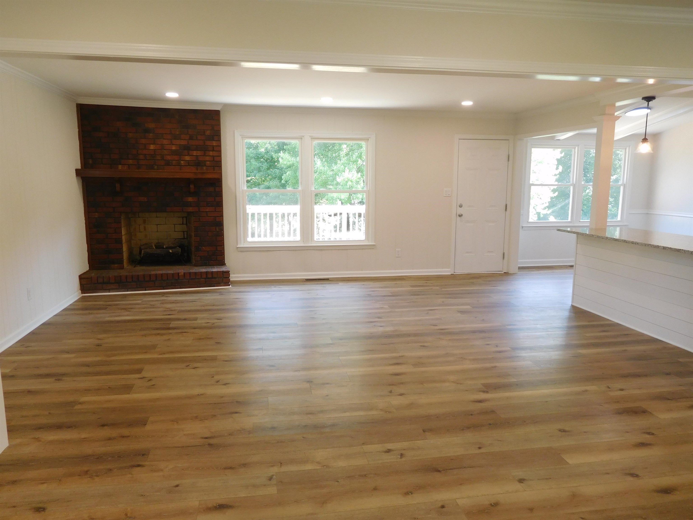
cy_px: 260
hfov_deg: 69.4
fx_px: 500
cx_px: 346
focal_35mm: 25
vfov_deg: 54.9
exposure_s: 1/30
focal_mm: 4.5
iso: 125
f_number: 3.4
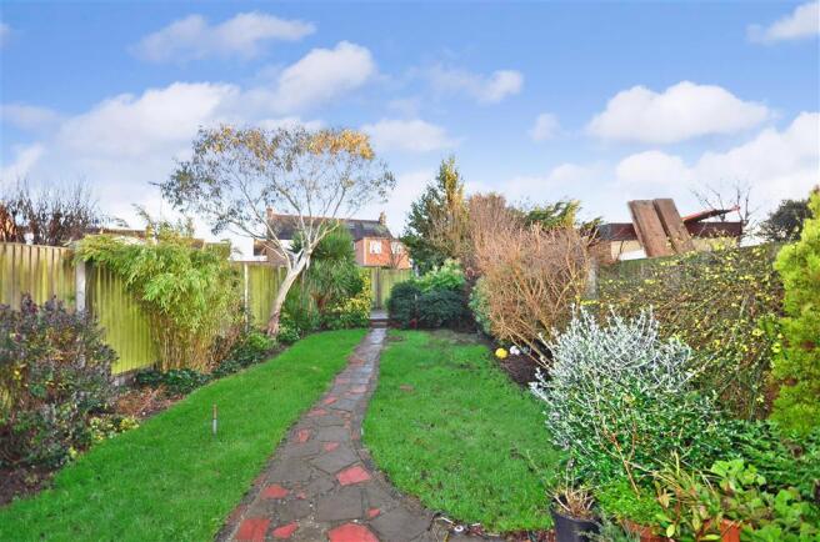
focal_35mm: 16
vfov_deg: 71.8
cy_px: 271
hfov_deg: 95.1
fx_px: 375
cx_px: 410
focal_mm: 11
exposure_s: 1/80
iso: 640
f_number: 6.3
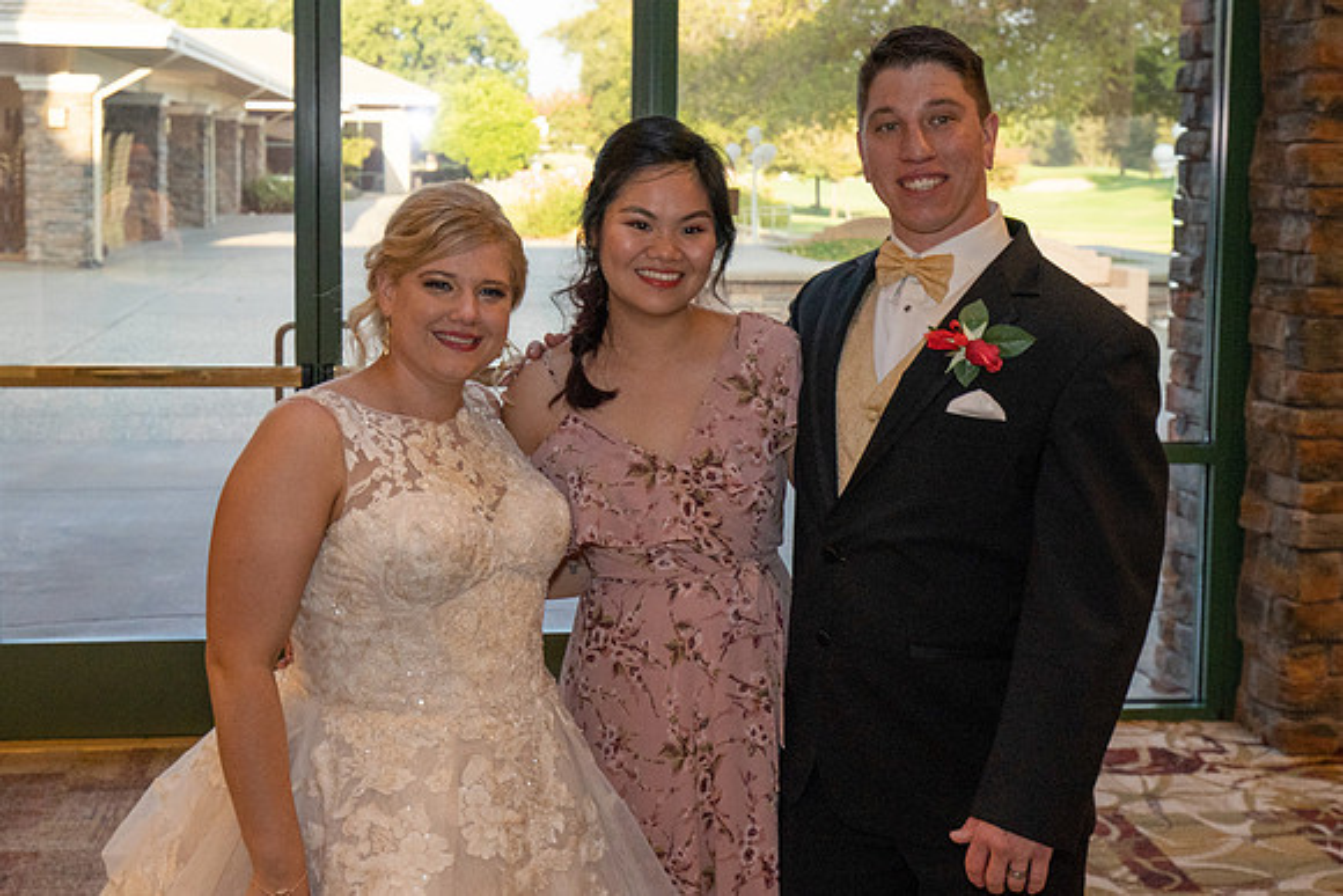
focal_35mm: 52
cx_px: 664
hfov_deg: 37.8
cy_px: 323
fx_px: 1959
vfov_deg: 25.7
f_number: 6.3
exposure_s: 1/250
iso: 1250
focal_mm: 35
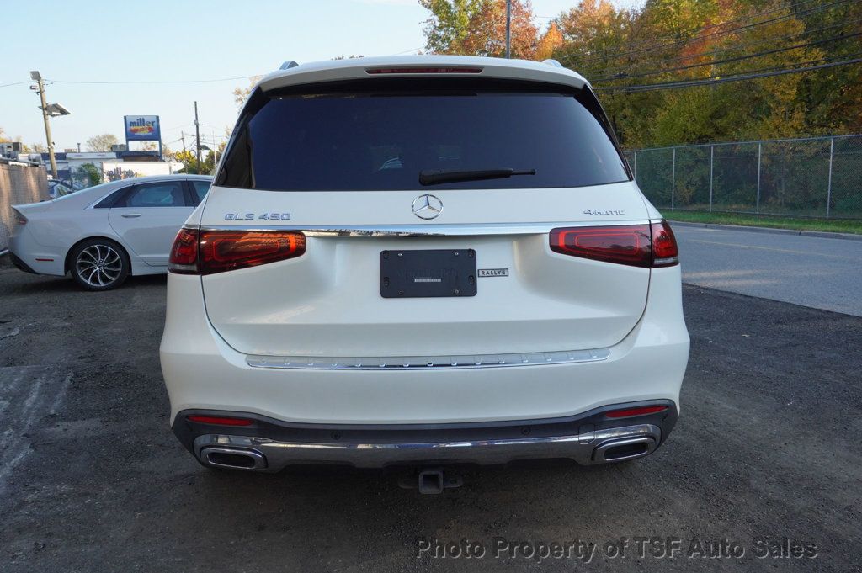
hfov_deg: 62.0
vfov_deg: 43.5
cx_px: 431
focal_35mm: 30
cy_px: 286
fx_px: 718
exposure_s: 1/250
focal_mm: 20
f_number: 9
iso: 400
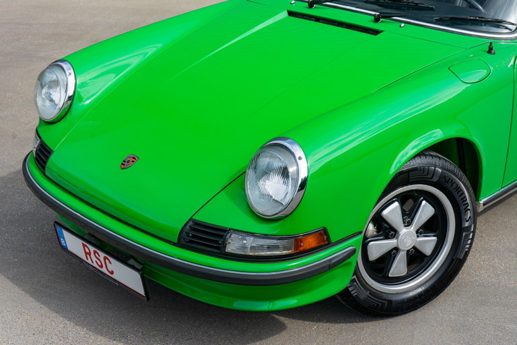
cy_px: 172
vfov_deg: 23.0
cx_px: 258
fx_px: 847
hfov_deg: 33.9
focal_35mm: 59
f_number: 8
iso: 50
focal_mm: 59
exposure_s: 1/60
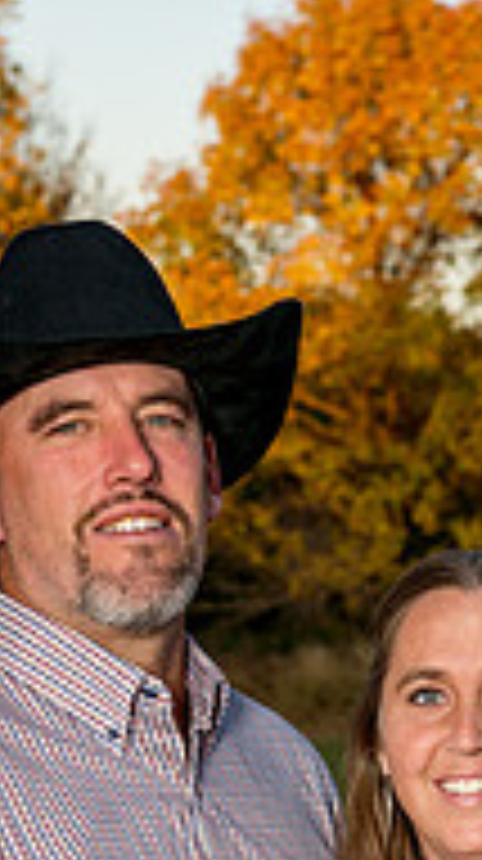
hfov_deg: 8.9
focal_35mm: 136
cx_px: 275
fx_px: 3100
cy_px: 973
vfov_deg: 15.3
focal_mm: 55
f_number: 6.3
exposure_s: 1/125
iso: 100
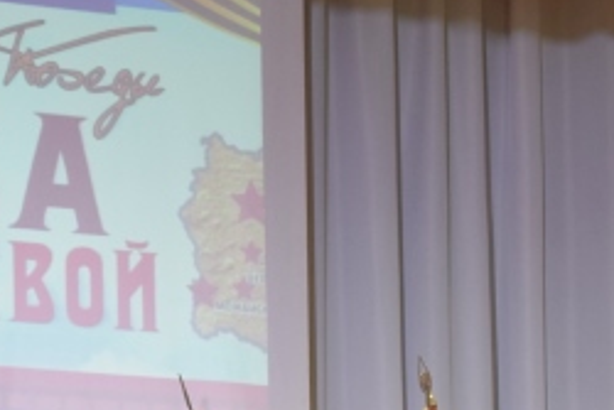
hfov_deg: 9.6
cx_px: 319
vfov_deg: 6.2
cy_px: 772
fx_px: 3670
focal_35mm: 215
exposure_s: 1/60
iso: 1000
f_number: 4.5
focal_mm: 35
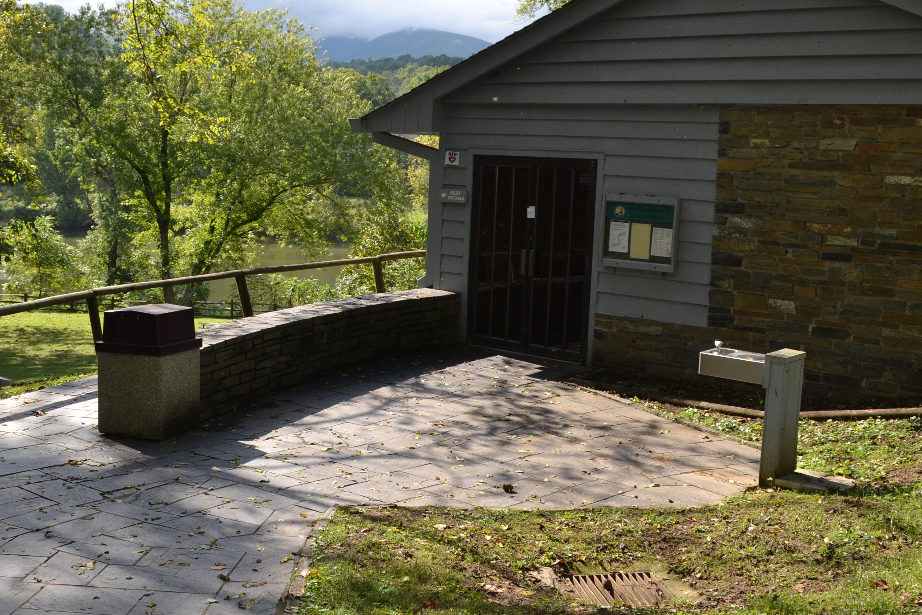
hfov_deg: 46.1
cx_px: 356
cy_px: 268
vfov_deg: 31.9
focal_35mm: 42
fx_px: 1076
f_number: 5
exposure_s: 1/200
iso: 100
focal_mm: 18
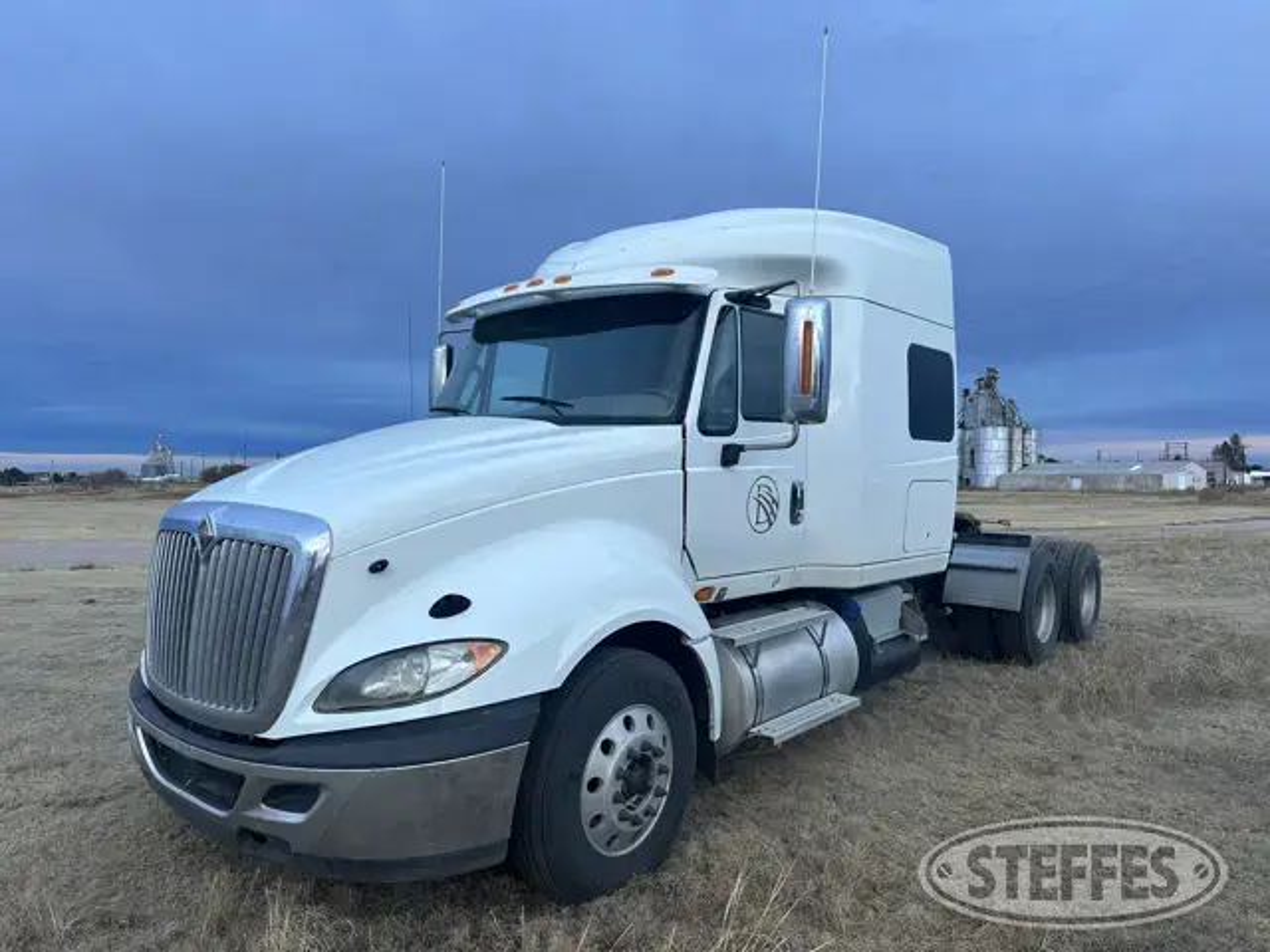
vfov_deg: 56.8
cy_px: 476
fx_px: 881
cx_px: 635
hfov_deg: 71.6
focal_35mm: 24
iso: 100
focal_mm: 6.86
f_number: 1.78
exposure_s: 1/121
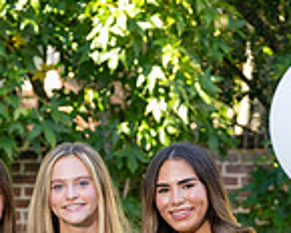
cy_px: 434
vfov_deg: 5.0
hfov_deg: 6.4
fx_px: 2610
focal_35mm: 303
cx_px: 100
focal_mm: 104
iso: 400
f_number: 5.6
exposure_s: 1/200
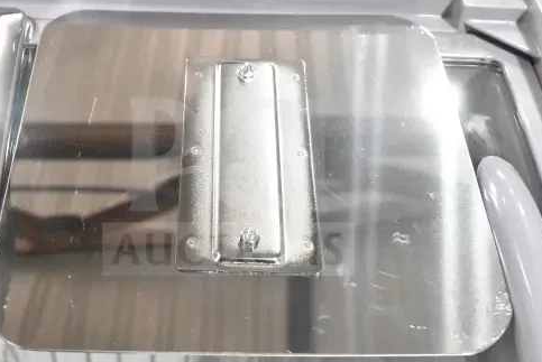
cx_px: 228
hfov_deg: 37.4
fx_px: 799
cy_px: 187
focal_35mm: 53
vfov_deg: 25.6
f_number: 7.1
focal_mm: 28
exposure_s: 1/200
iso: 6400
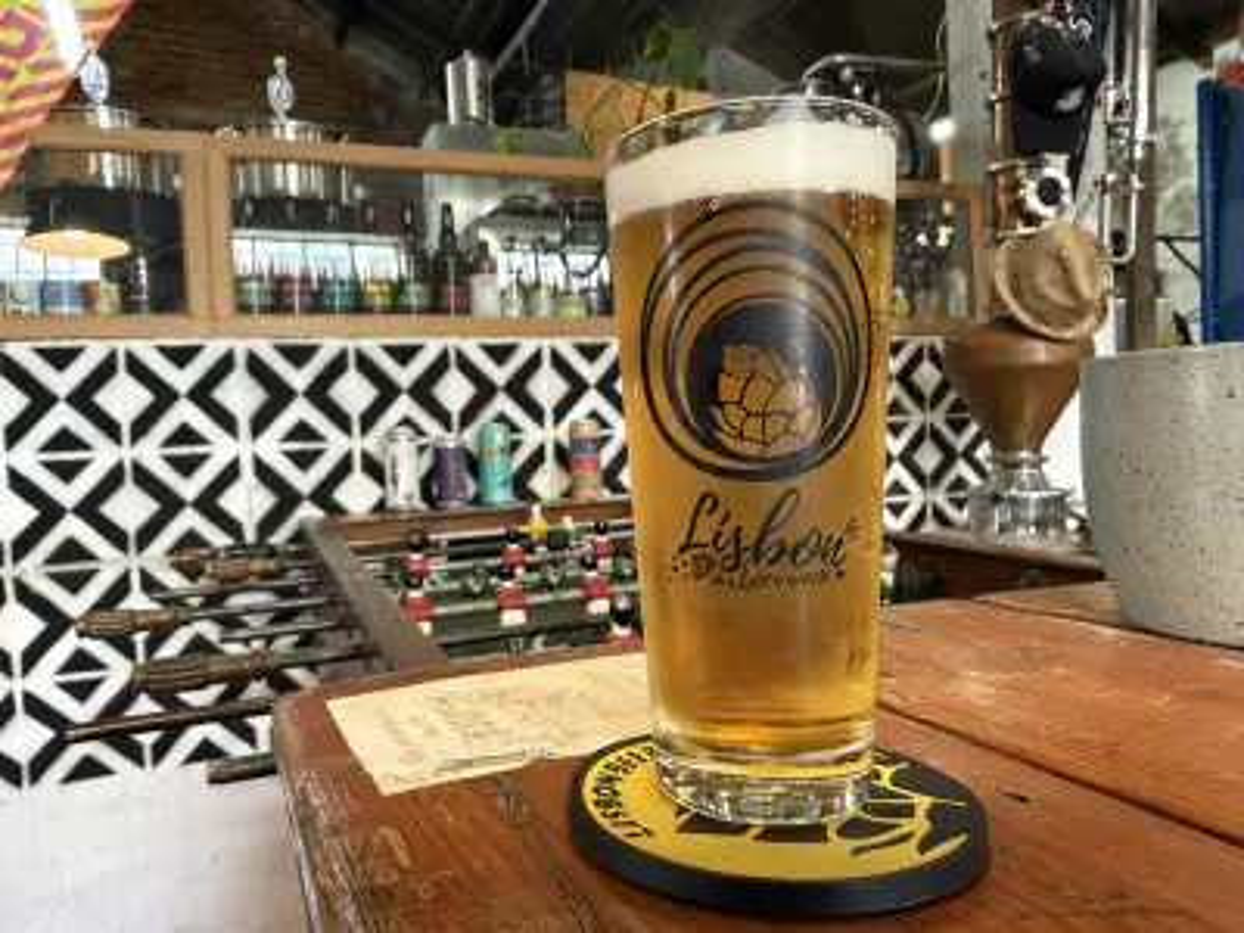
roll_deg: +2.1
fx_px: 862
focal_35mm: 24
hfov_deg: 71.6
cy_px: 466
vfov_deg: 56.8
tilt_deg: -2.6
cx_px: 622
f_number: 2.2
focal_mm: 2.22
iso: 640
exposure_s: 1/50
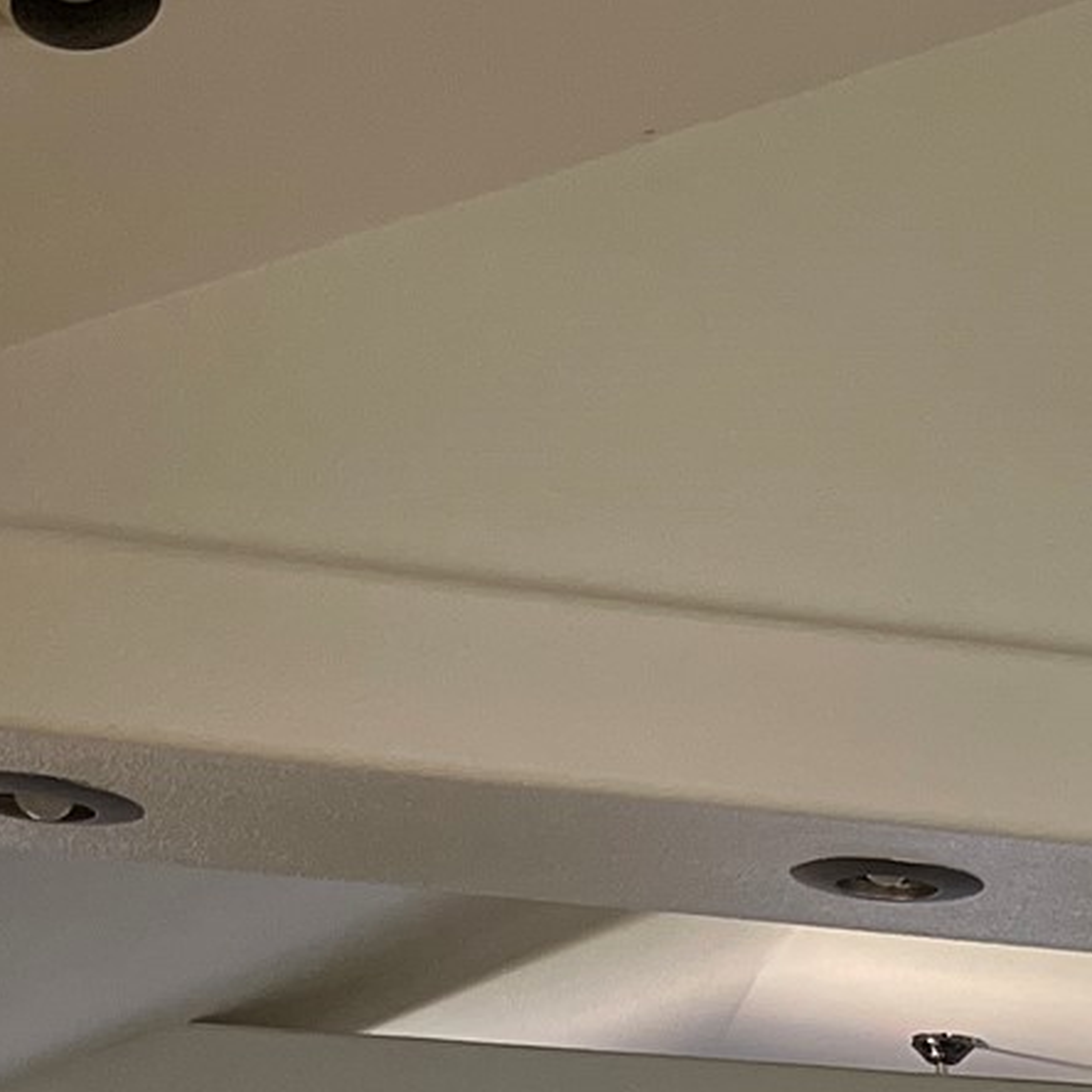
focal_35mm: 106
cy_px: 1687
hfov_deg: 15.5
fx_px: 3783
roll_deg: -1.1
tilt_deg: +0.6
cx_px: 1486
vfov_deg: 15.1
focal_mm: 5.1
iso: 400
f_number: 1.6
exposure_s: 1/60
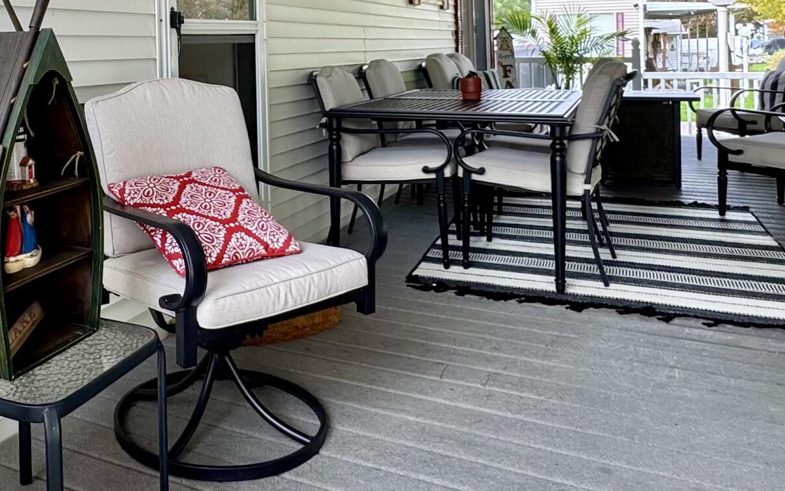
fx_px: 792
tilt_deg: -0.4
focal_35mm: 37
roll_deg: +1.1
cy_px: 55
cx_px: 184
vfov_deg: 32.8
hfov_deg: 50.3
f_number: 2.2
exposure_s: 1/134
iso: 40
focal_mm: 2.22
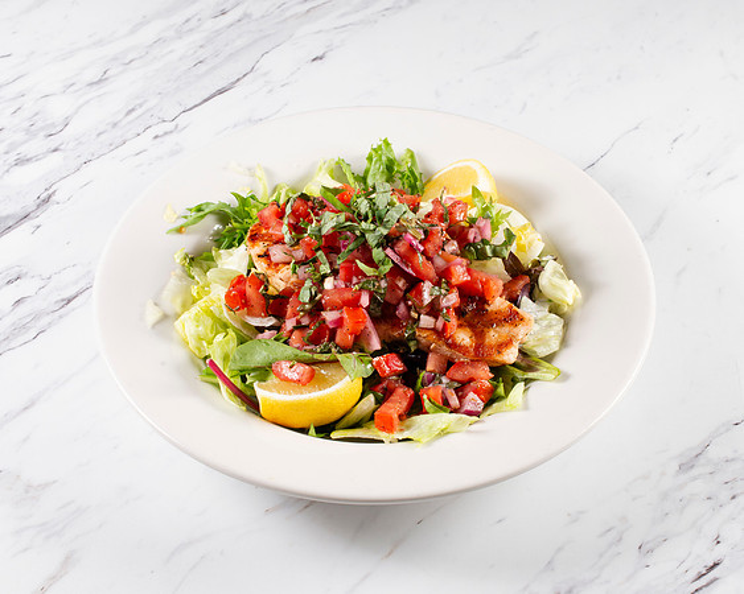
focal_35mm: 64
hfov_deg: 29.5
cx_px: 389
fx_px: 1414
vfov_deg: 23.7
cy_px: 308
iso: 200
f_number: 11
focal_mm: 50
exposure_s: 1/200
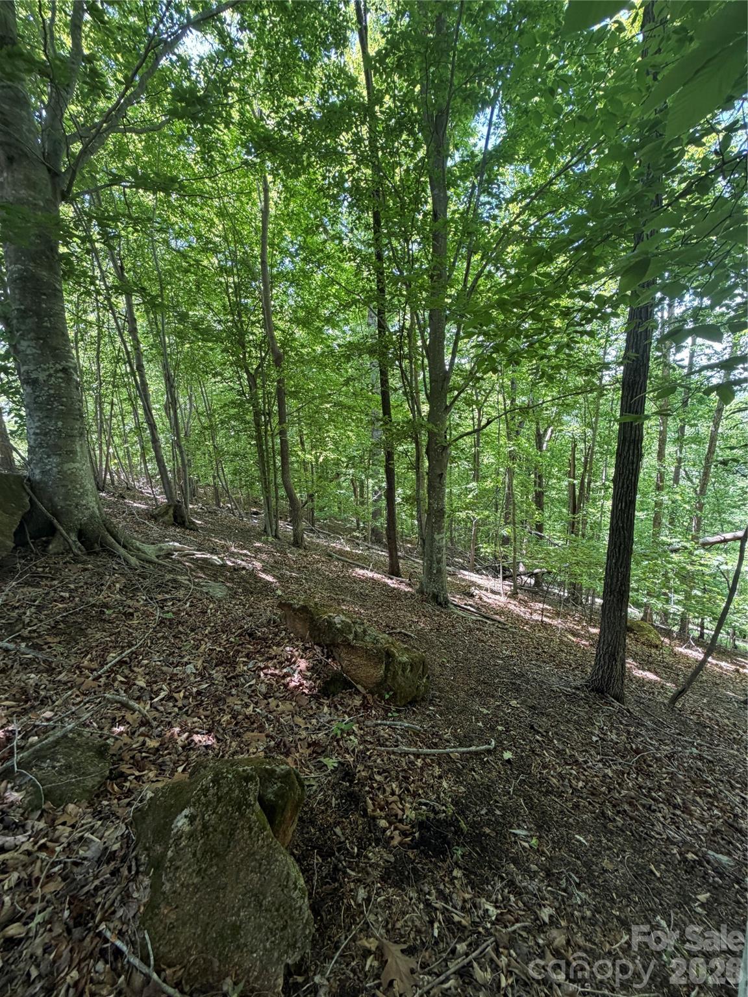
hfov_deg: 85.7
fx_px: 403
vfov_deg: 102.1
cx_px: 374
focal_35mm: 14
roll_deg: +2.9
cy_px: 498
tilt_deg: -9.6
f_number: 2.2
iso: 160
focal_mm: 2.22
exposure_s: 1/121
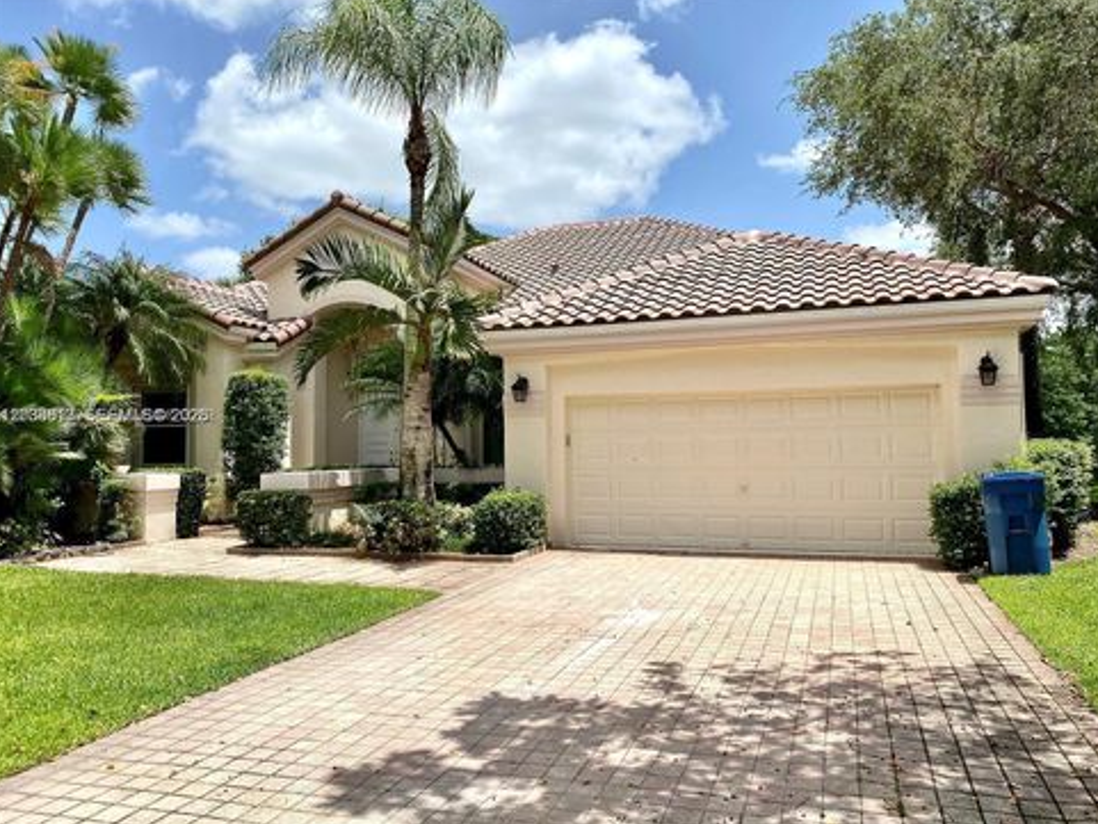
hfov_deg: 65.3
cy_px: 417
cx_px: 557
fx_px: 857
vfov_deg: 51.4
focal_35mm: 27
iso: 32
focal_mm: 4.25
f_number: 1.8
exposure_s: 1/4115
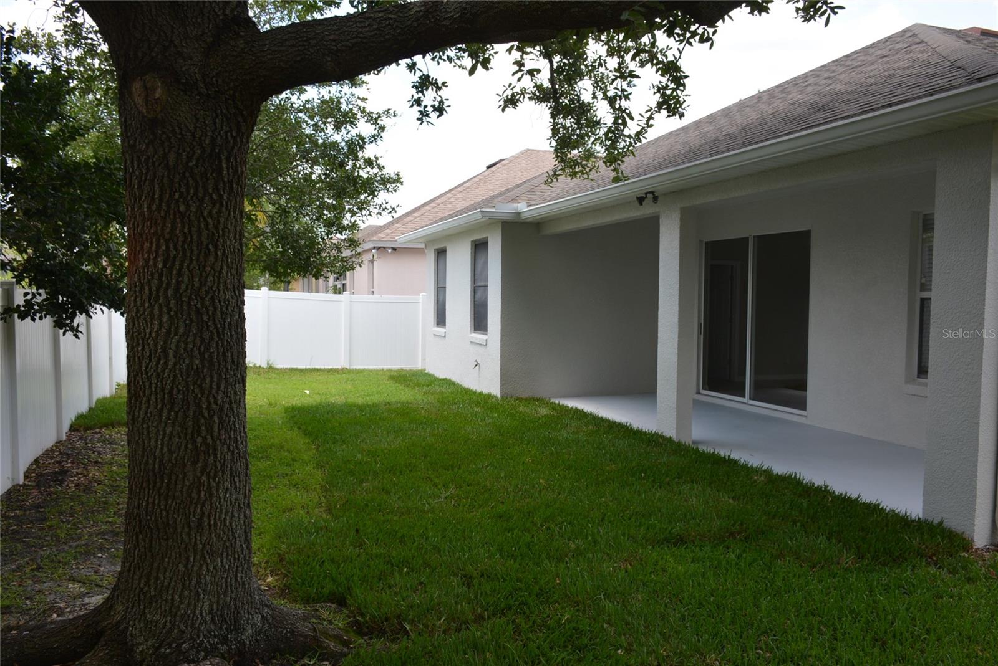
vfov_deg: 48.0
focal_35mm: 27
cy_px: 333
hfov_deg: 67.3
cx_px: 499
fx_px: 749
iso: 200
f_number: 7.1
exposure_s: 1/200
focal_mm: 18
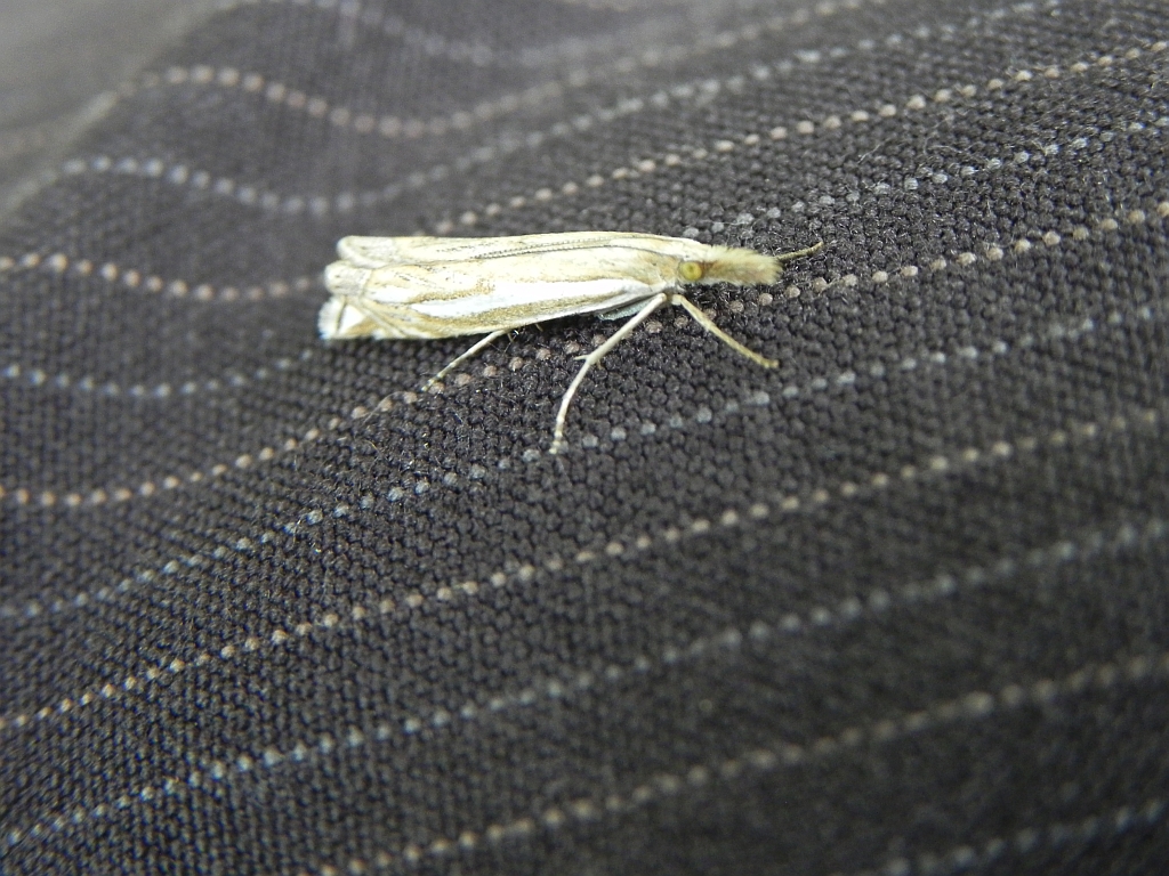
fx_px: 3208
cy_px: 438
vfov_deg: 15.6
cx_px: 584
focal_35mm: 95
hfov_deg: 20.7
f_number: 4
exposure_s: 1/125
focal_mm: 16.9
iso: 357
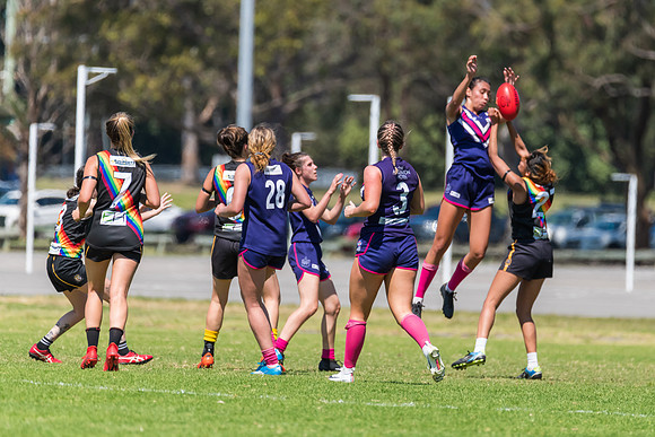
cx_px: 386
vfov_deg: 2.3
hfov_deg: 3.5
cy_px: 179
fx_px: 10738
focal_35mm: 590
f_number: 6.3
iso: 800
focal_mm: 500
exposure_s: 1/2500
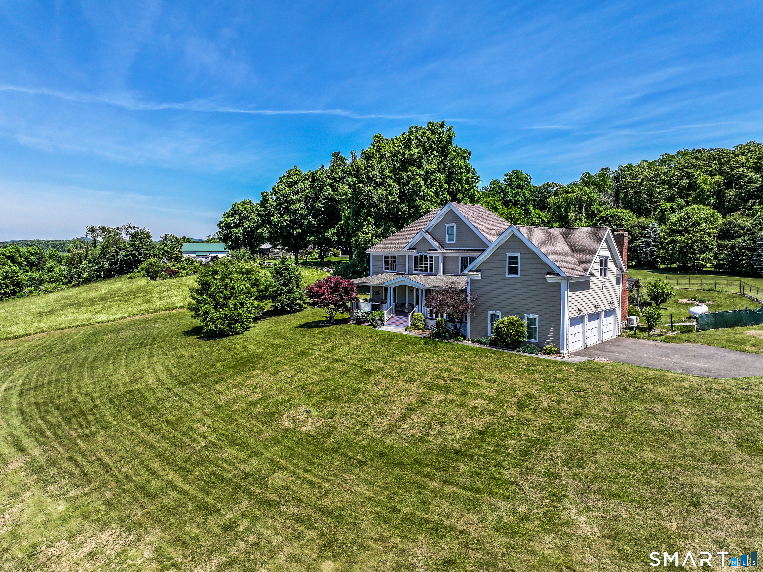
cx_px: 382
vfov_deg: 56.8
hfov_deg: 71.6
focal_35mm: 24
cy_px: 286
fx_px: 529
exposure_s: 1/1600
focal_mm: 12.29
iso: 100
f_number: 2.8
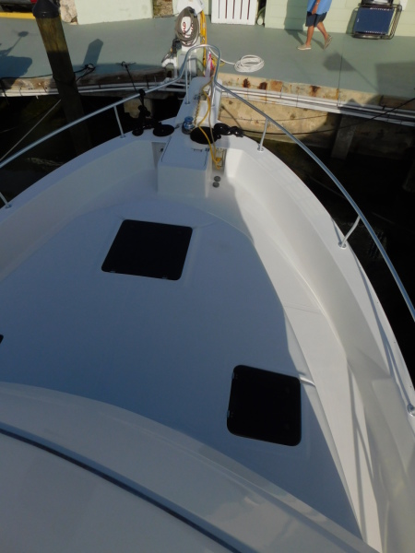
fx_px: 368
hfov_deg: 58.9
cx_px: 208
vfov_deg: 73.9
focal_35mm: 23
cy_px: 276
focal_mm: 4
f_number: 6
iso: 125
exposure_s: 1/1250
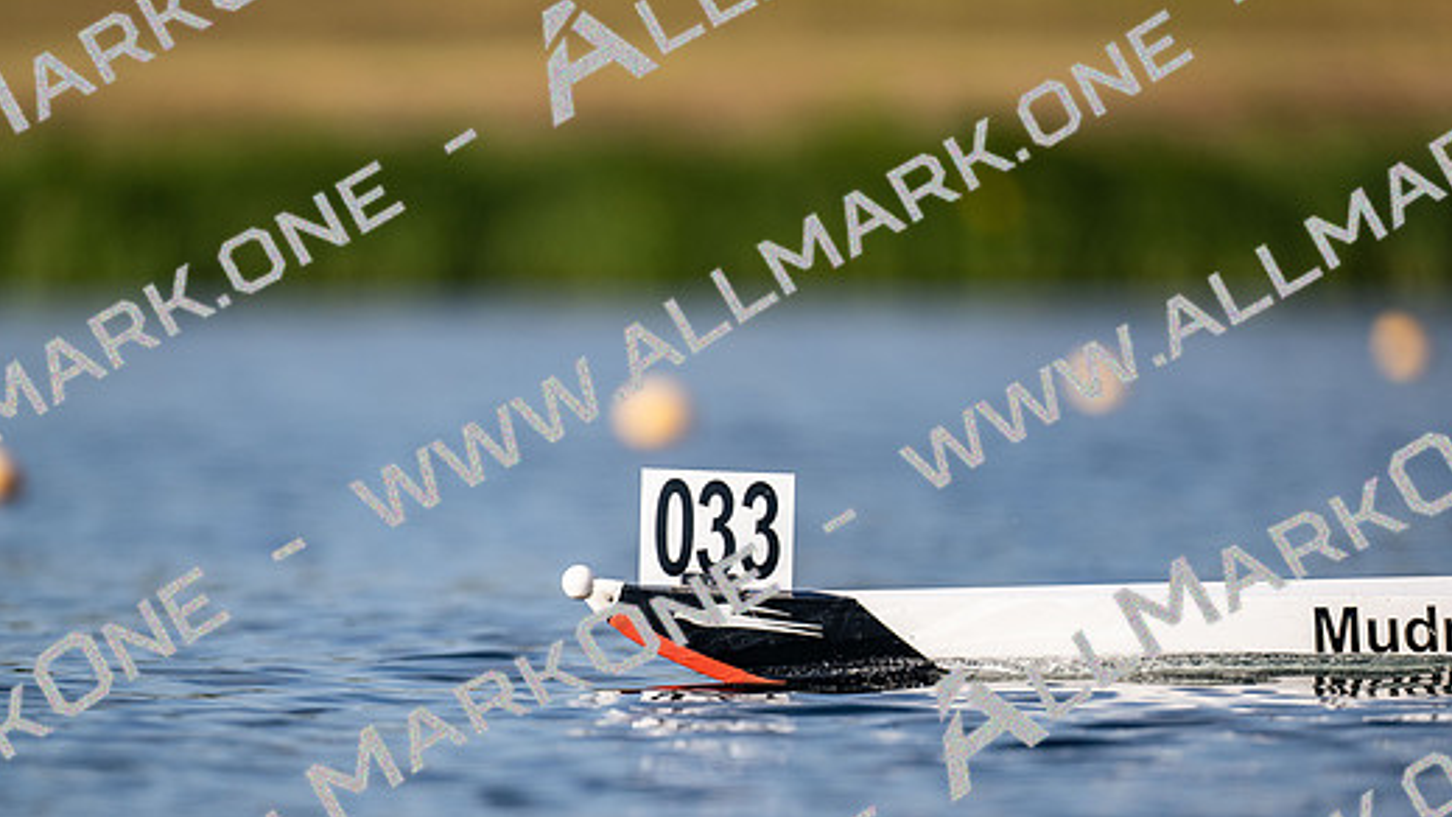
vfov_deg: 1.7
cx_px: 697
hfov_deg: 3.1
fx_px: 27068
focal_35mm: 703
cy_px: 536
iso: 180
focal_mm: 600
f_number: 4
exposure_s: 1/2500
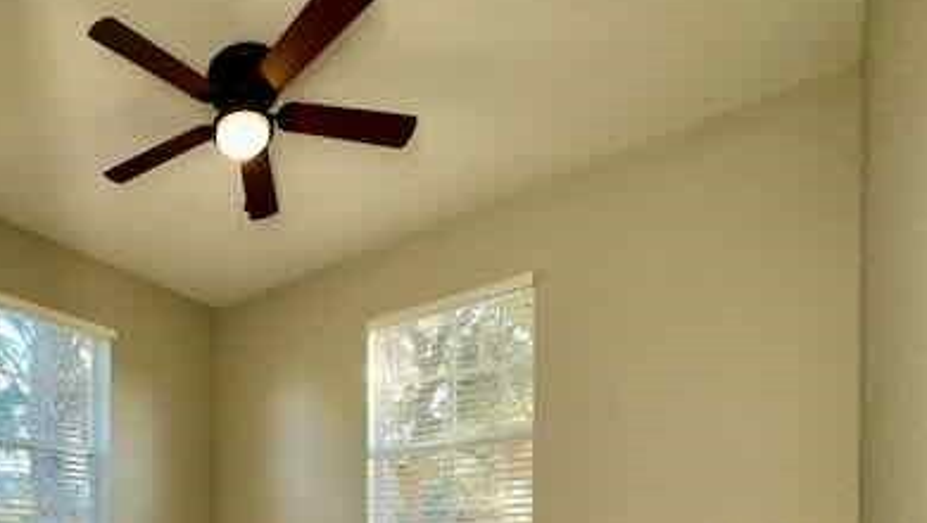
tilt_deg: -0.9
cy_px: 554
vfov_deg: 39.1
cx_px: 171
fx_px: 615
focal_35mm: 25
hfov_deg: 66.4
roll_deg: -0.3
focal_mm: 2.22
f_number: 2.2
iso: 125
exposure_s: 1/120
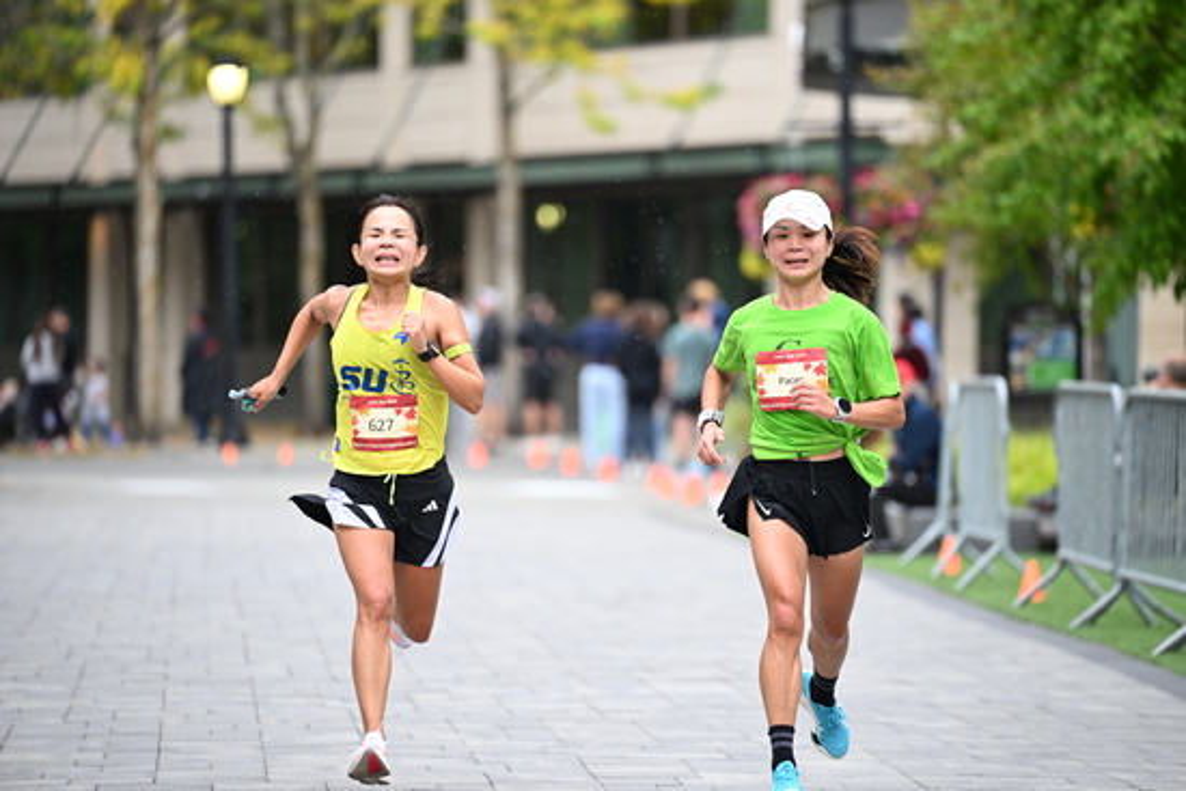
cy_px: 396
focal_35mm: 200
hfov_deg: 10.3
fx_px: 6590
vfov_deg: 6.9
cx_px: 593
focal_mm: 200
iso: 1250
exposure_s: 1/1250
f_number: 2.8
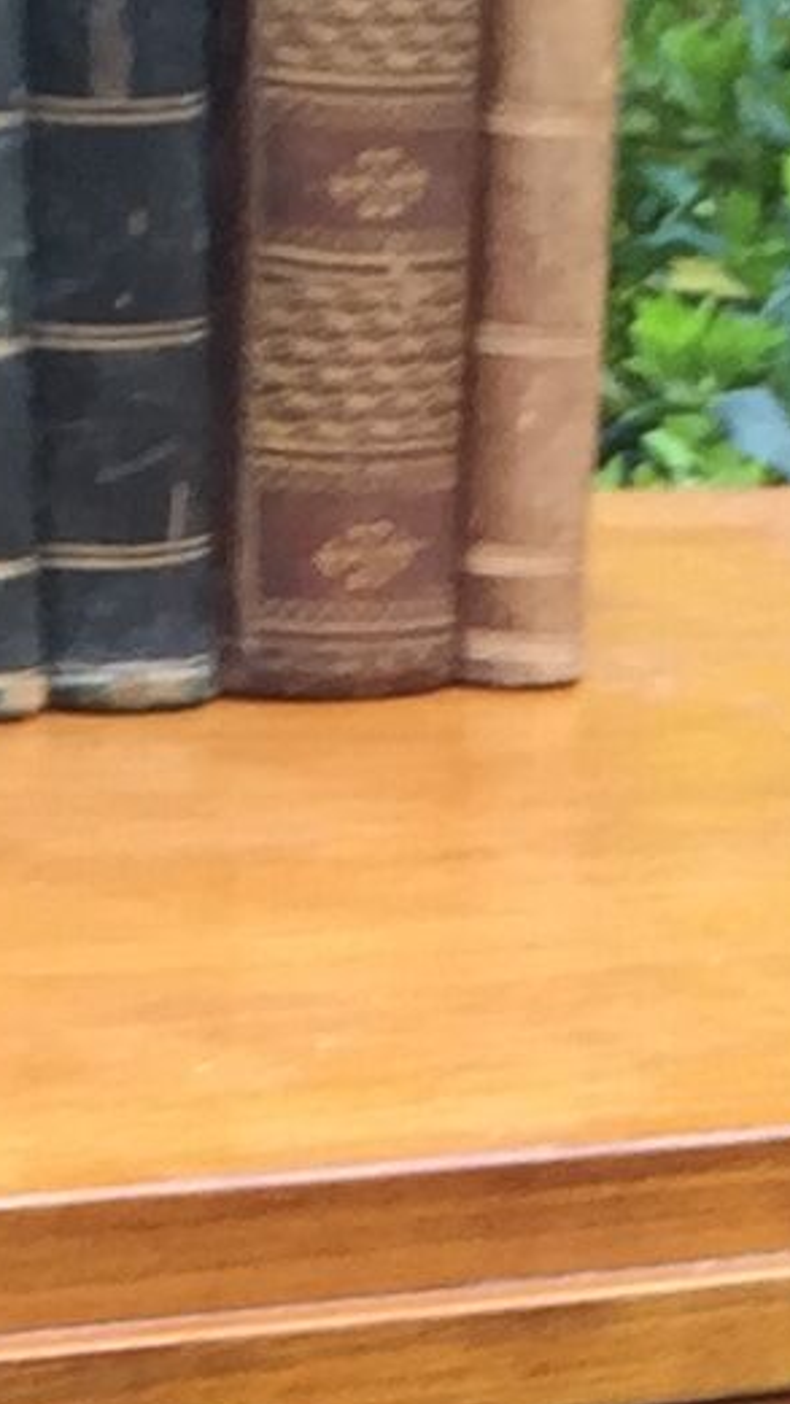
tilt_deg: -30.0
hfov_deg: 6.1
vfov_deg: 9.7
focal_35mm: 198
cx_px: 1151
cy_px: 3296
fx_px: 7375
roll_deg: -4.9
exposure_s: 1/100
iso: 32
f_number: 2.2
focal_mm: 4.15
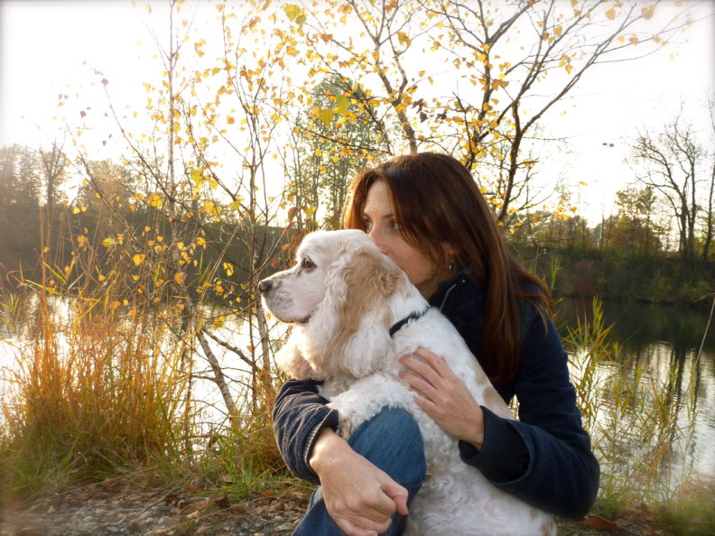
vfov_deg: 36.0
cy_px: 268
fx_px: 826
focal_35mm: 40
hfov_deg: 46.8
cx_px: 358
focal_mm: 6.5
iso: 100
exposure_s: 1/100
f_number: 3.6
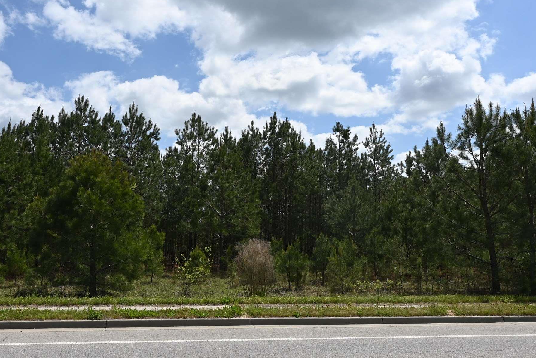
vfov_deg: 42.3
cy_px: 185
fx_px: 461
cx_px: 230
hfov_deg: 60.0
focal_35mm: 31
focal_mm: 12
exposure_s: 1/500
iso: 100
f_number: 8
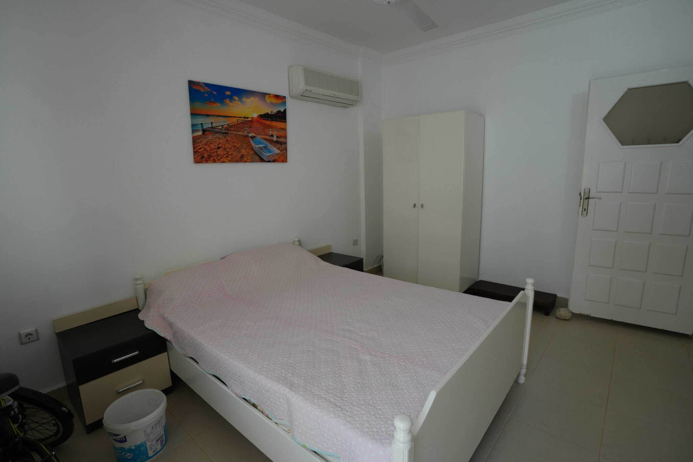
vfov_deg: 70.4
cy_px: 231
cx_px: 346
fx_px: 327
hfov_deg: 93.3
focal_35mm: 17
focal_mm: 17
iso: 500
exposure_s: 1/160
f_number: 4
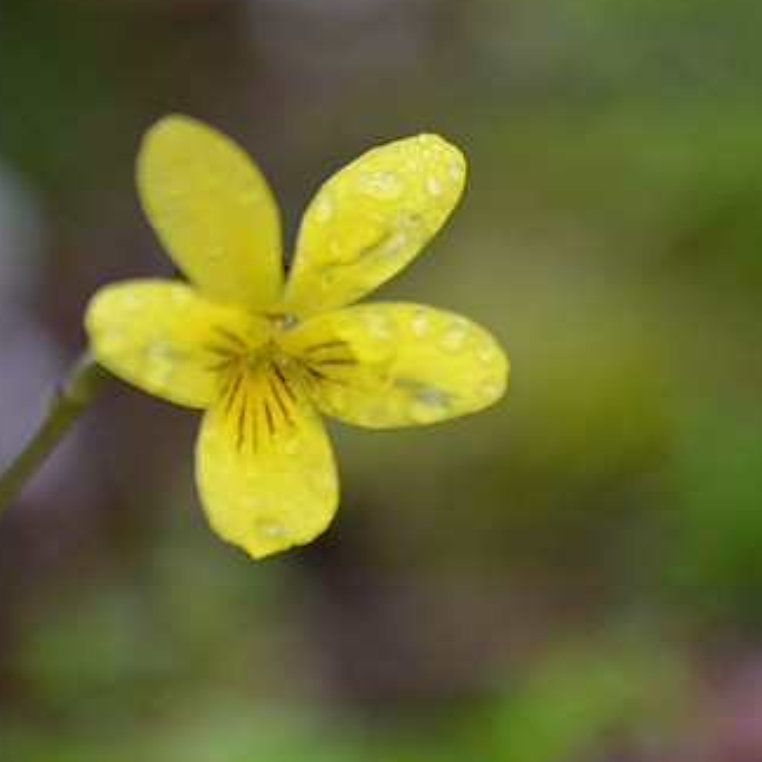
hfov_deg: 2.9
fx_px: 15292
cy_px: 416
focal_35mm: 614
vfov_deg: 2.9
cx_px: 402
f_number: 5.6
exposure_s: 1/50
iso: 1600
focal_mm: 270
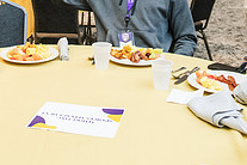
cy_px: -46
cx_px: 82
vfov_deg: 17.6
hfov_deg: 27.5
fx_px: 501
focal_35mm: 73
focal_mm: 26
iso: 2000
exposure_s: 1/160
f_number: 3.5
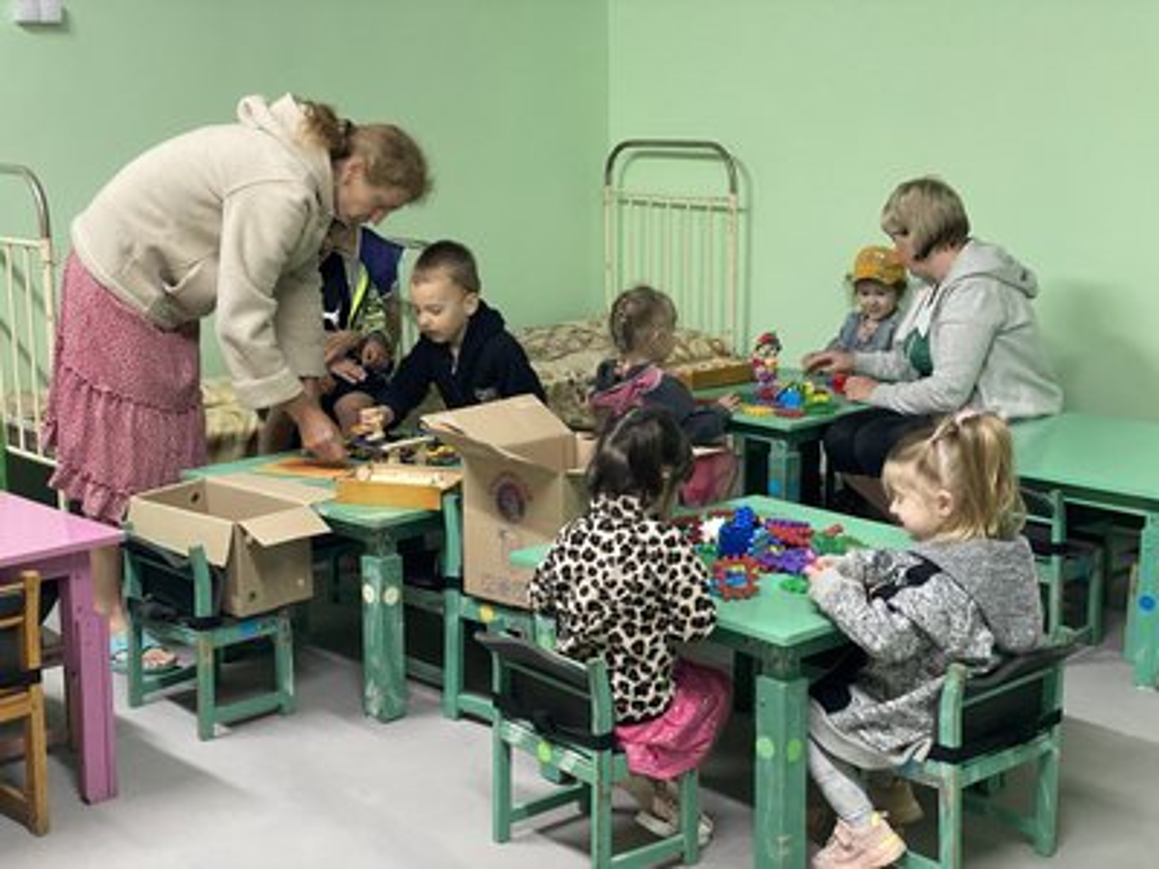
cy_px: 434
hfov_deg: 36.8
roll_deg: +1.1
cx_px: 580
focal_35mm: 52
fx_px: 1741
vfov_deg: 28.0
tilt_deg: -11.2
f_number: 2
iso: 320
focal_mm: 6
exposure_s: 1/50
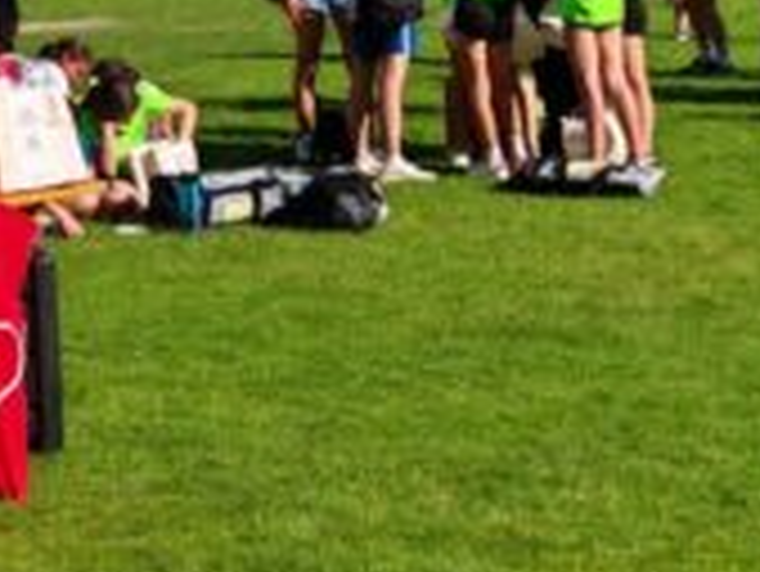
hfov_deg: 13.2
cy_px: -257
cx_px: -189
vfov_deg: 10.0
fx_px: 3186
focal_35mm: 145
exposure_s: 1/9300
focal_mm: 6.83
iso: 100
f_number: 2
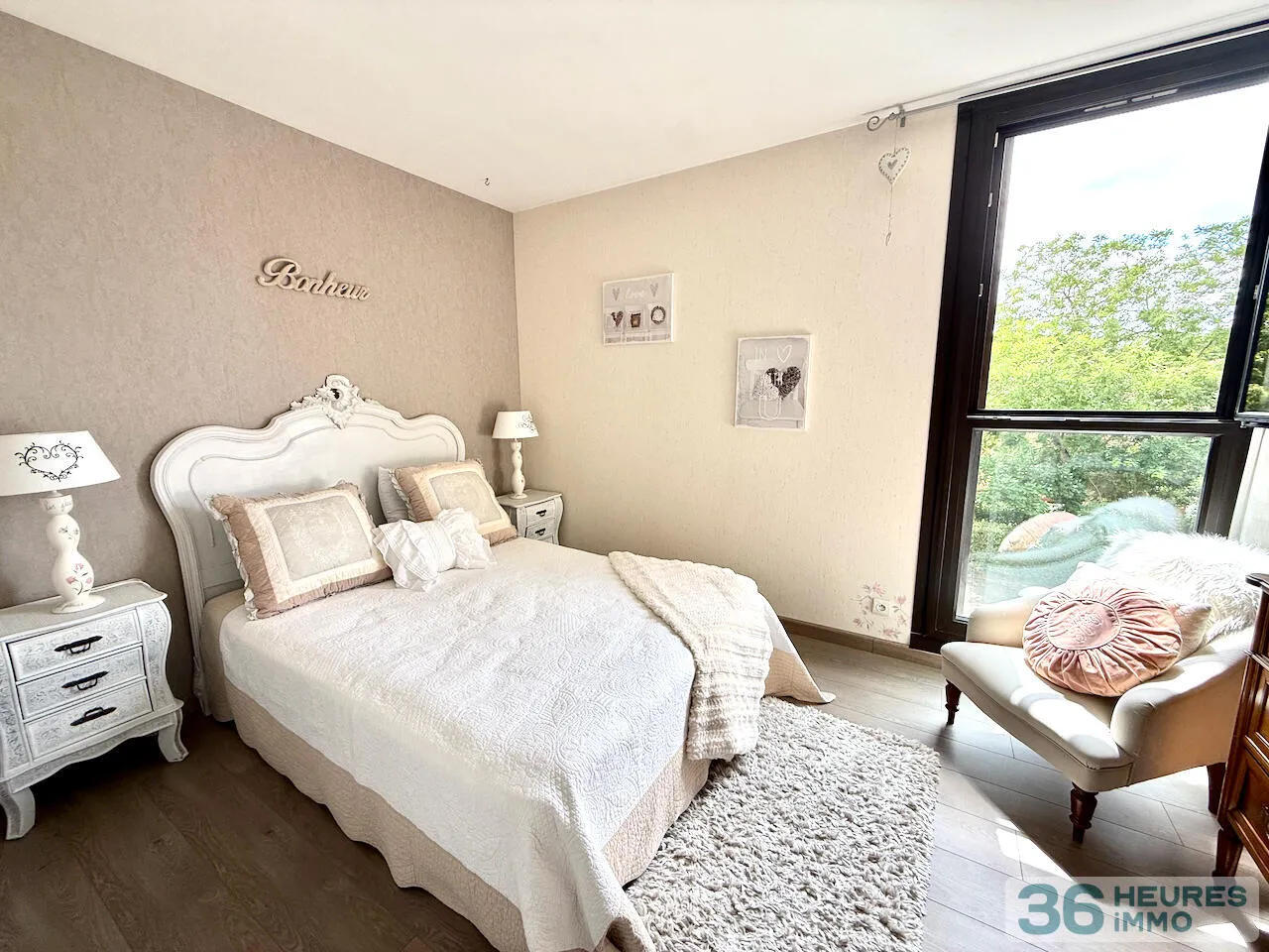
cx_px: 634
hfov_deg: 102.1
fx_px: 513
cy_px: 476
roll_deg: +0.0
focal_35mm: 14
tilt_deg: -9.7
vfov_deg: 85.7
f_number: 2.2
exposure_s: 1/114
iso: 50
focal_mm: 2.22
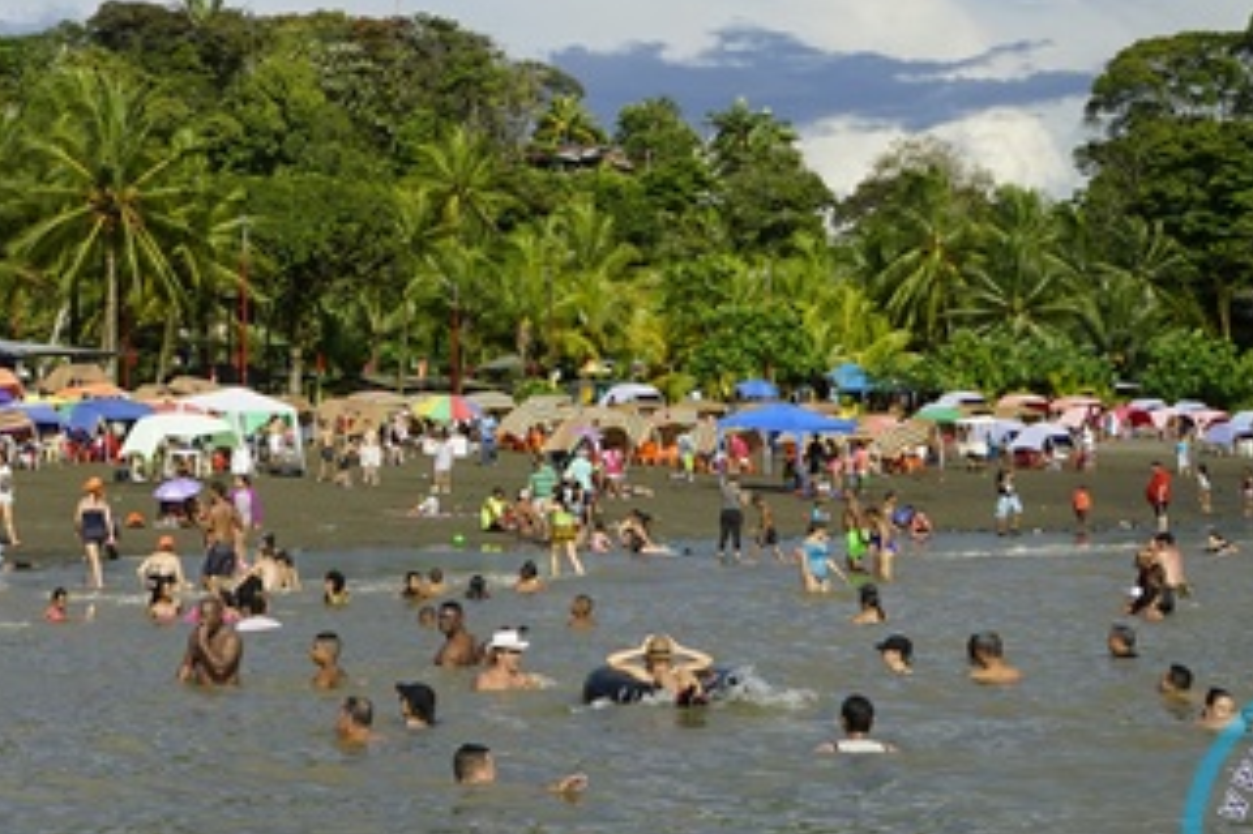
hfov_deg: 22.3
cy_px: 14
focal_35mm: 90
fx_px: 3131
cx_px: 223
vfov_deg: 14.9
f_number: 16
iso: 250
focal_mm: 36
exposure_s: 1/250
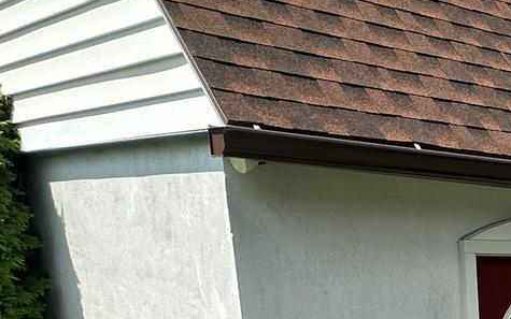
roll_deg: -3.7
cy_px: 440
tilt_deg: -13.2
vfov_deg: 18.6
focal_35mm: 64
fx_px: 891
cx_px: 826
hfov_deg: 23.4
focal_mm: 2.22
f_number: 2.2
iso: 40
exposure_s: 1/1062
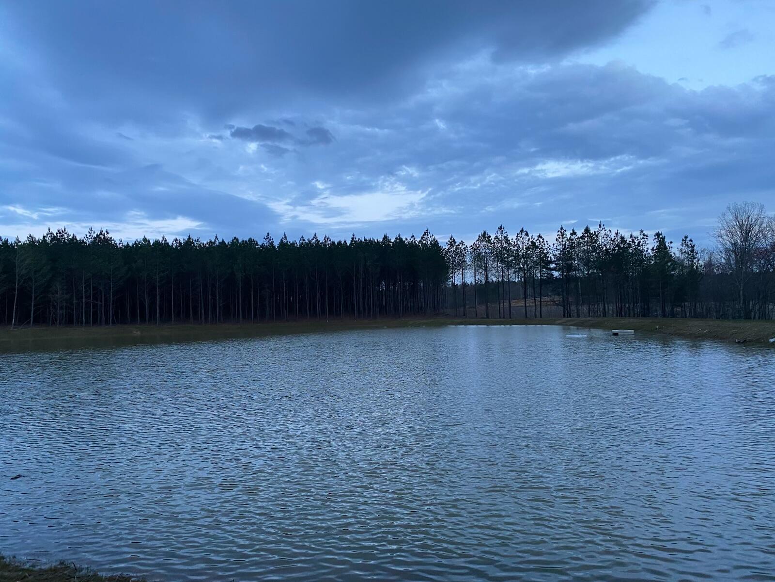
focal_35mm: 26
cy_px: 291
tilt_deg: +1.9
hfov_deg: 67.3
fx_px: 582
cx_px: 388
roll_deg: +1.4
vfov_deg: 53.1
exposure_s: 1/60
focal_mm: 4.25
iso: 160
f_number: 1.8
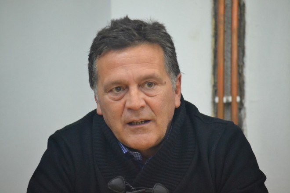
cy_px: 96
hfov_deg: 9.5
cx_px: 145
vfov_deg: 6.3
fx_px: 1752
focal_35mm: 218
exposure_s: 1/80
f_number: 5
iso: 3200
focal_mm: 145
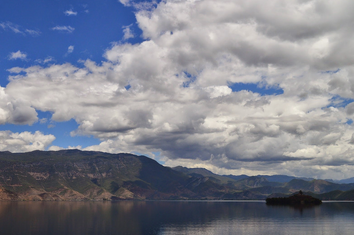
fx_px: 501
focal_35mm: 51
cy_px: 144
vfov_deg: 26.4
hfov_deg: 38.7
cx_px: 138
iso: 250
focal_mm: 26
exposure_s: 1/500
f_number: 11
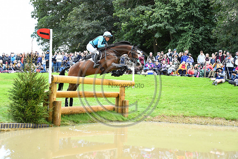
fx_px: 317
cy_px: 80
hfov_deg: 41.1
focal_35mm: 48
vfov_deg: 28.0
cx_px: 119
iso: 3200
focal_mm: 48
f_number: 4.2
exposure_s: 1/1600
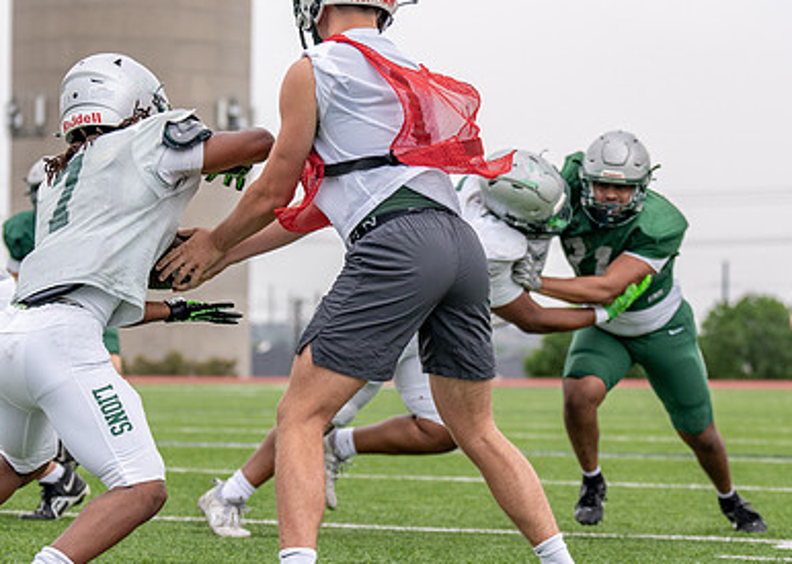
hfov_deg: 13.9
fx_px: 3236
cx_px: 335
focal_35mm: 144
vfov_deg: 9.9
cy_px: 455
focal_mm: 70
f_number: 2.8
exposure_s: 1/2500
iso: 250
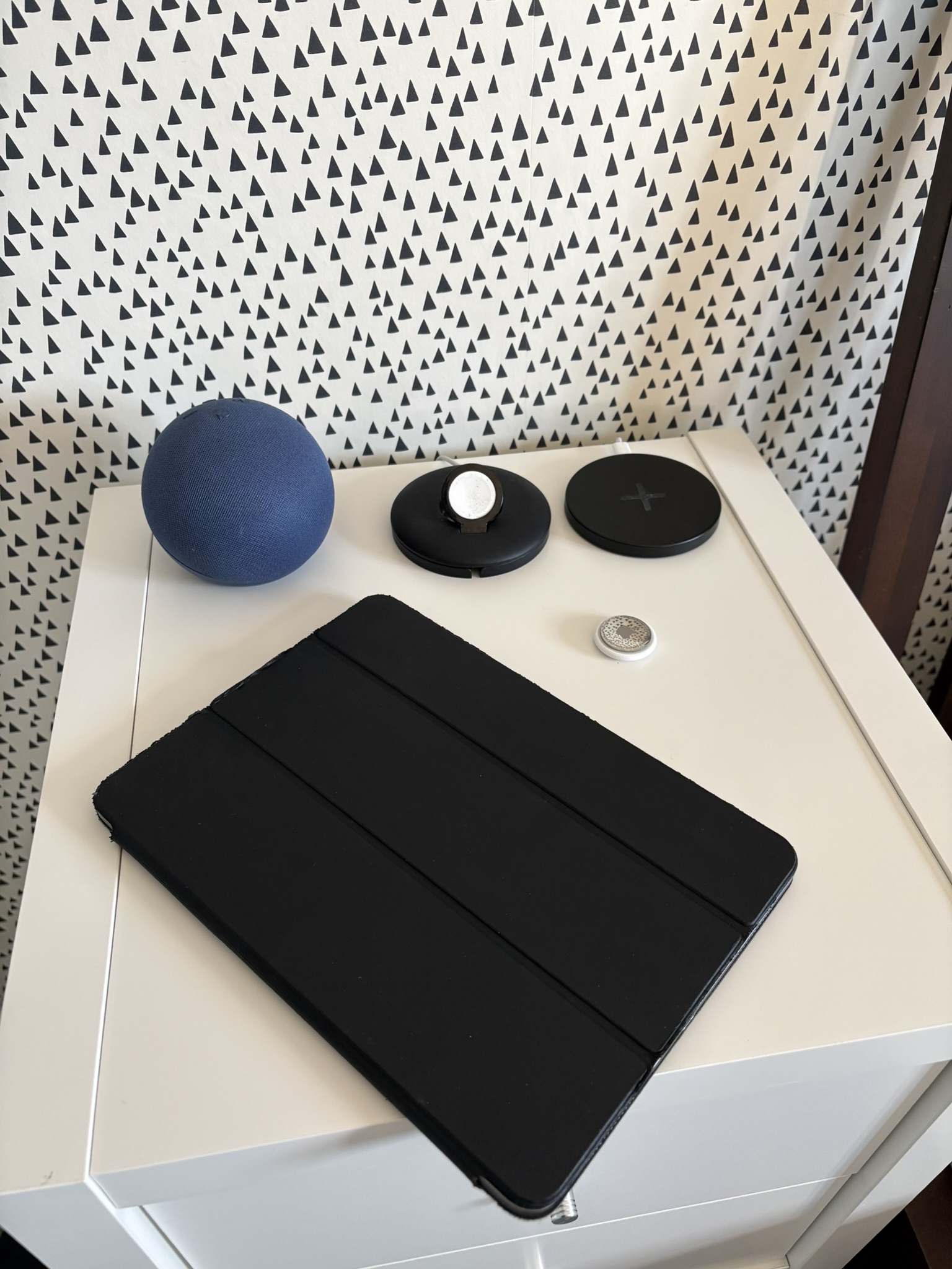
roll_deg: +1.5
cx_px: 476
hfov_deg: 53.1
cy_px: 634
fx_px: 953
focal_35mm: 26
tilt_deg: -42.0
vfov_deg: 67.3
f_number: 1.6
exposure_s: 1/60
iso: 200
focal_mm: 5.96
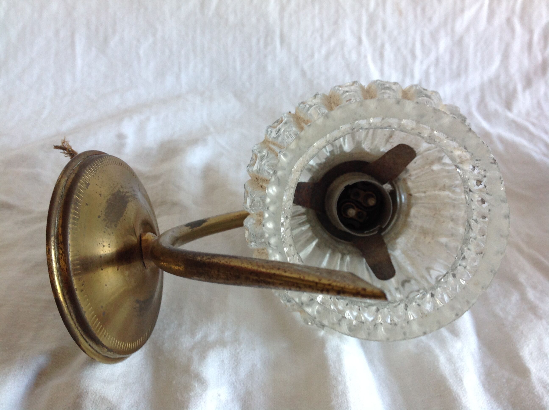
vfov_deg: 40.6
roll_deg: -2.7
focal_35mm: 35
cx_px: 274
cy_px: 205
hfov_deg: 52.7
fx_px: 554
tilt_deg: -32.4
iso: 80
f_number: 2.4
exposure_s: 1/15
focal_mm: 4.28
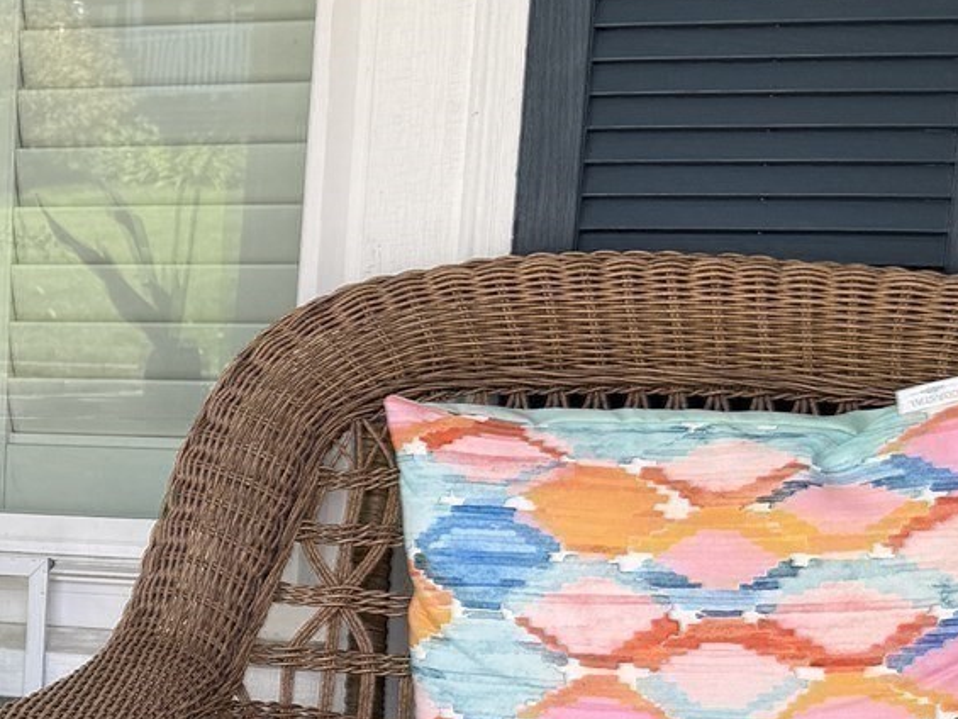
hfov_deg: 20.6
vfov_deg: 16.6
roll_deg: +0.4
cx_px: -275
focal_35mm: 87
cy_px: 736
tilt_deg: -12.4
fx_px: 2408
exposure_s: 1/228
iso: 64
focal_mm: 6.76
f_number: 1.78
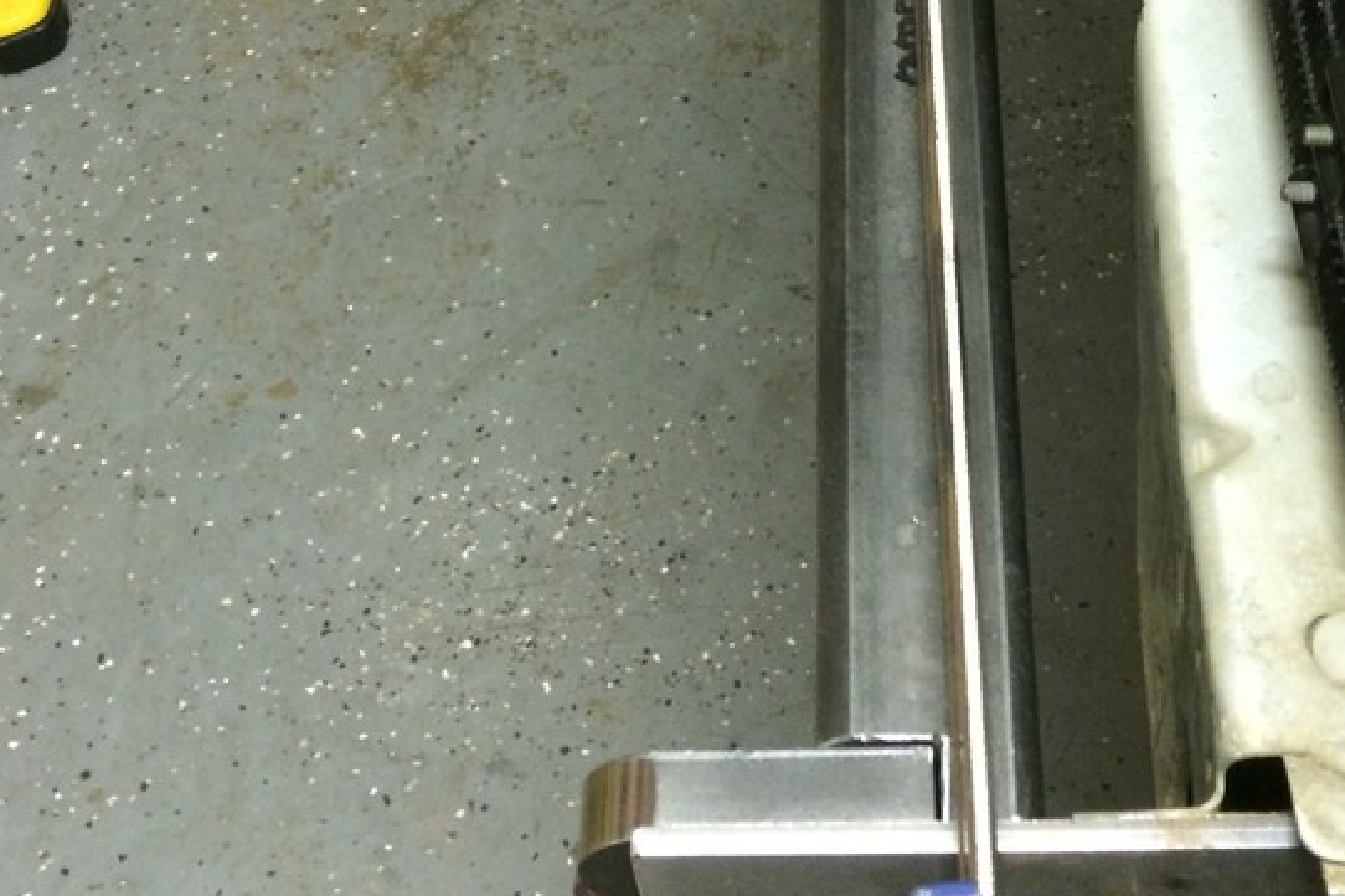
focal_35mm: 57
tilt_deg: -50.6
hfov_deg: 34.9
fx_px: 2129
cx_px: 821
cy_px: -45
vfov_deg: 22.6
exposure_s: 1/15
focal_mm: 4.15
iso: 320
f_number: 2.2
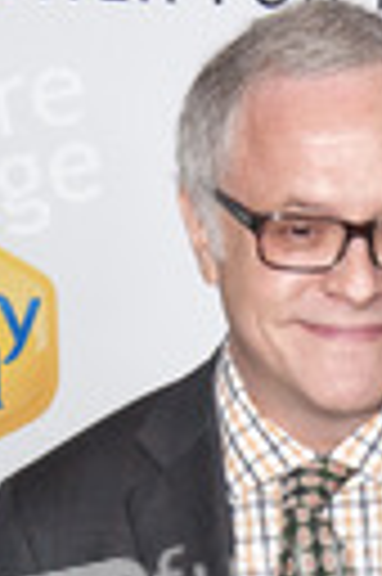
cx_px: 362
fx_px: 2250
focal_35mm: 141
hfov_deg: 9.6
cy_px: 850
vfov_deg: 13.7
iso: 500
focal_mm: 45
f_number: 4.5
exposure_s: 1/400
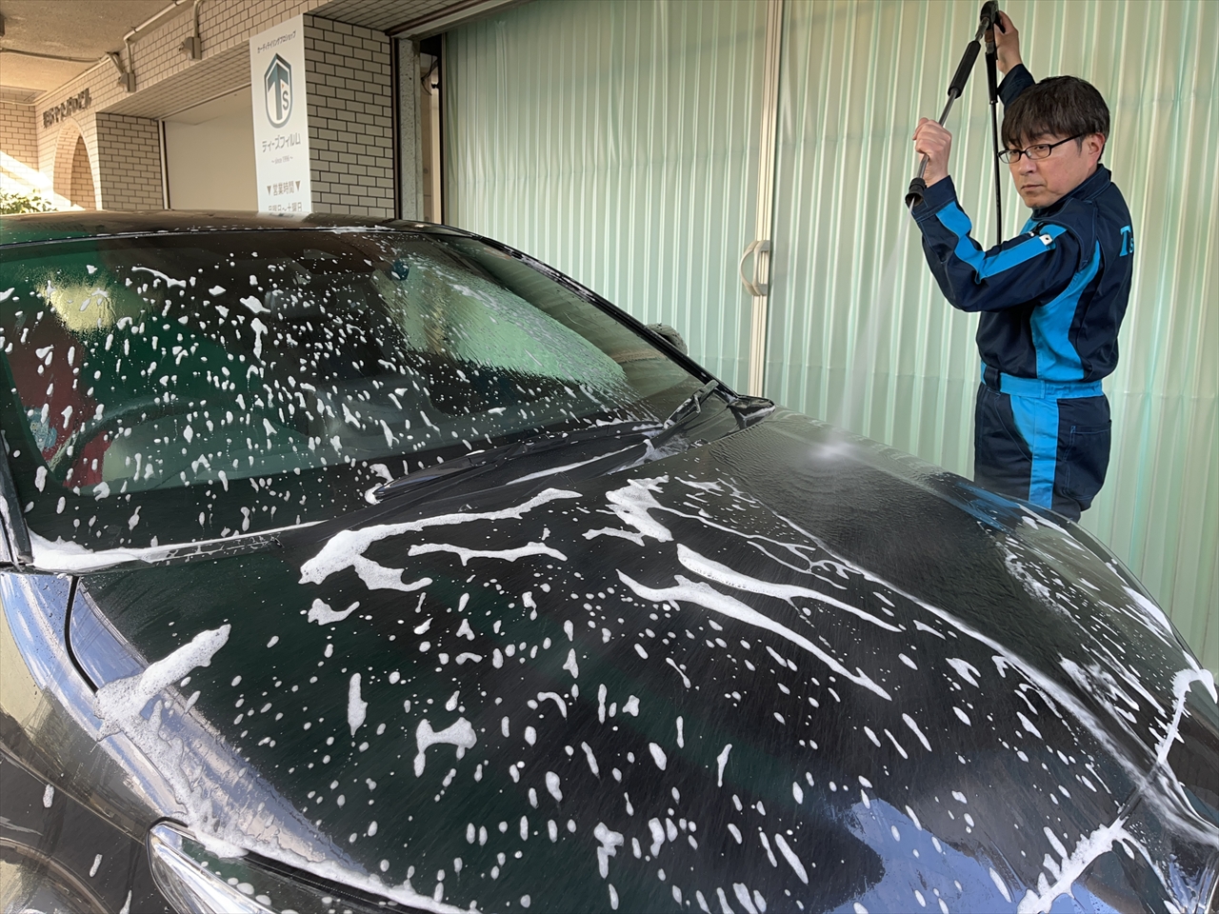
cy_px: 457
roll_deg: -0.6
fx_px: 916
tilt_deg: -10.4
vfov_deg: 53.1
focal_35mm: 26
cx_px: 610
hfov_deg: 67.3
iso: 32
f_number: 1.6
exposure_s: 1/122
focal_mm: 5.1
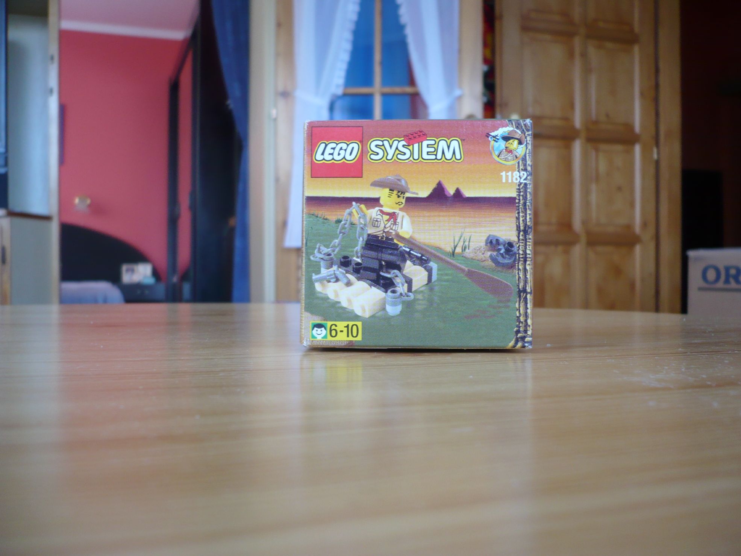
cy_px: 278
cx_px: 370
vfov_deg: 40.7
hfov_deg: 52.6
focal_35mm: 35
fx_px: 749
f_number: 2.8
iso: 100
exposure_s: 1/25
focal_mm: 5.8
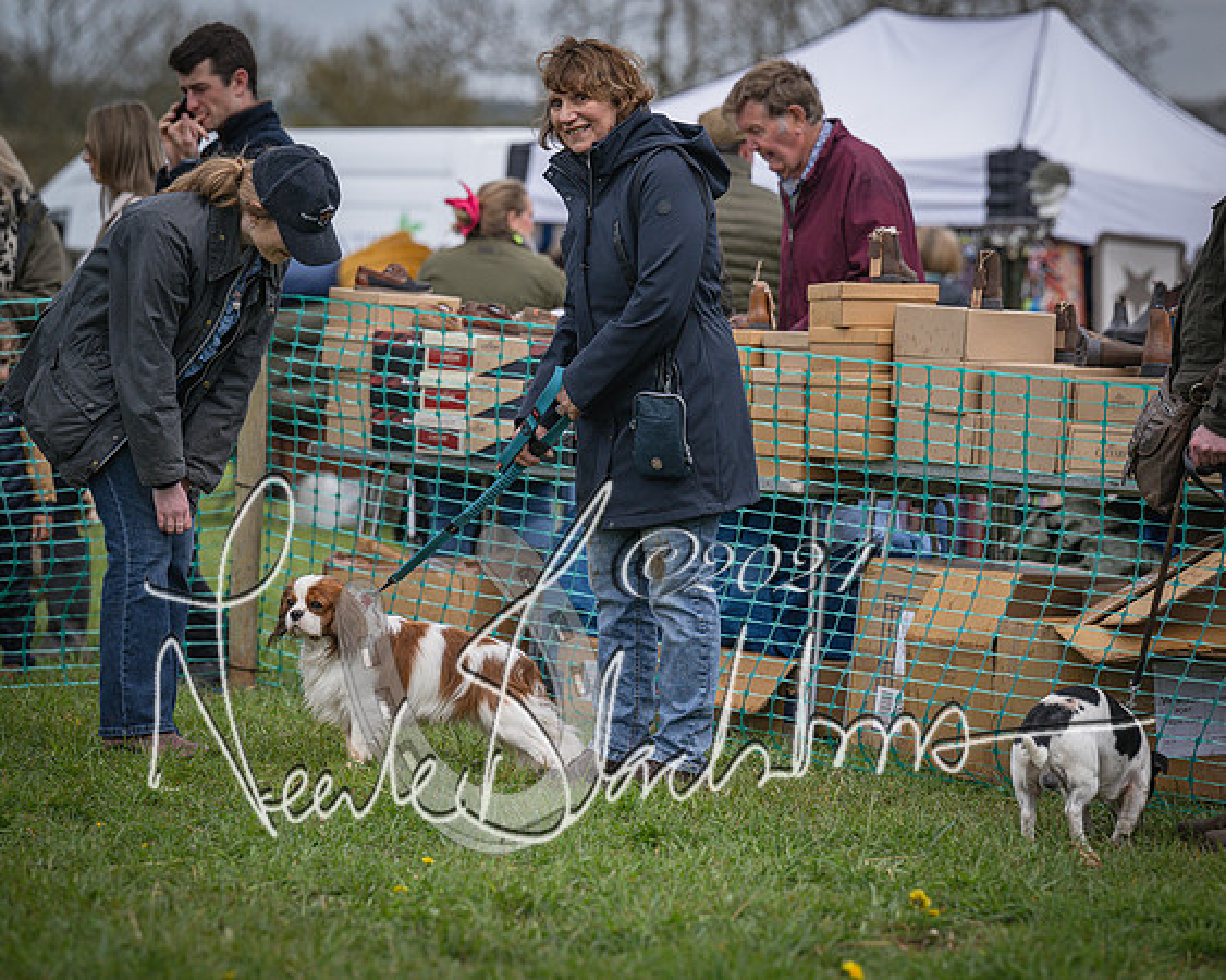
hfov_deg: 12.7
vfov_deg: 10.2
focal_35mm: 152
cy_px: 490
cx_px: 613
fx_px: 5515
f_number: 4
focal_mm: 135
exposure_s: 1/3200
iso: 400
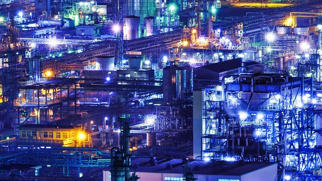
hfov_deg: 2.9
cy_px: -98
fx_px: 6353
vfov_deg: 1.6
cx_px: 412
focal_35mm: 744
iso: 100
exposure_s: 25
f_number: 13
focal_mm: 259
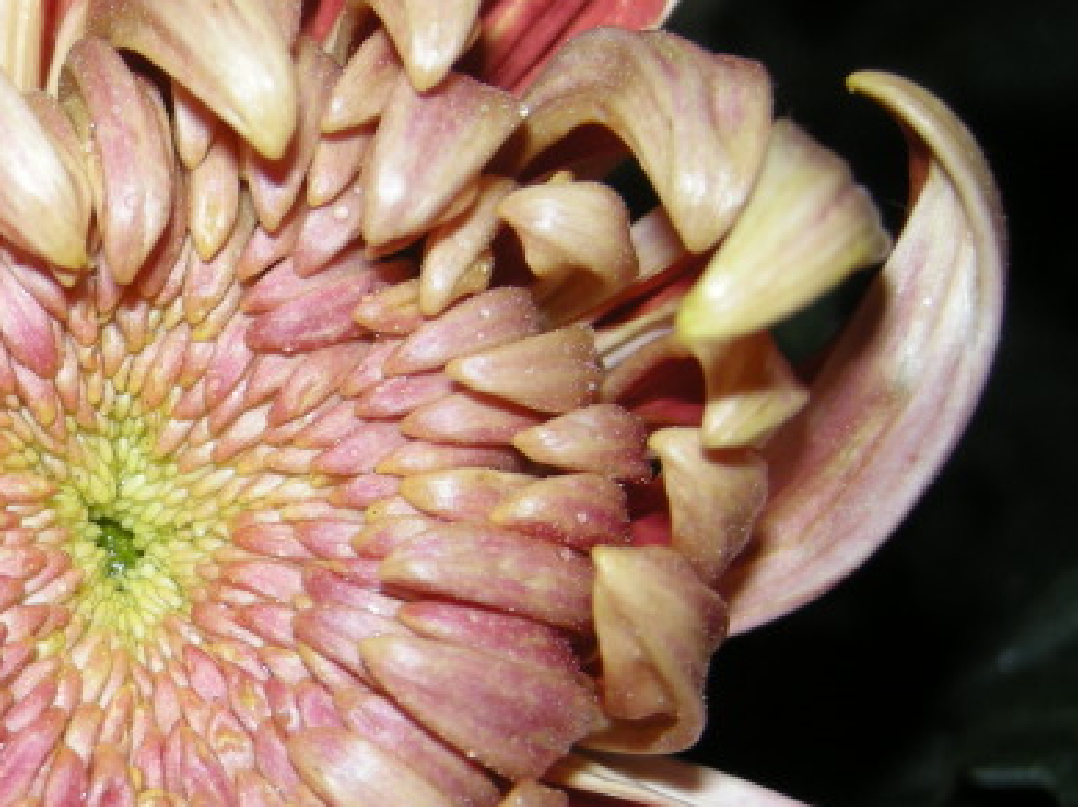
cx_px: -6
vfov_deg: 16.0
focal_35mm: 92
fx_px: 2863
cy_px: 616
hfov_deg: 20.6
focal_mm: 7.5
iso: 64
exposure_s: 1/60
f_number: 2.7
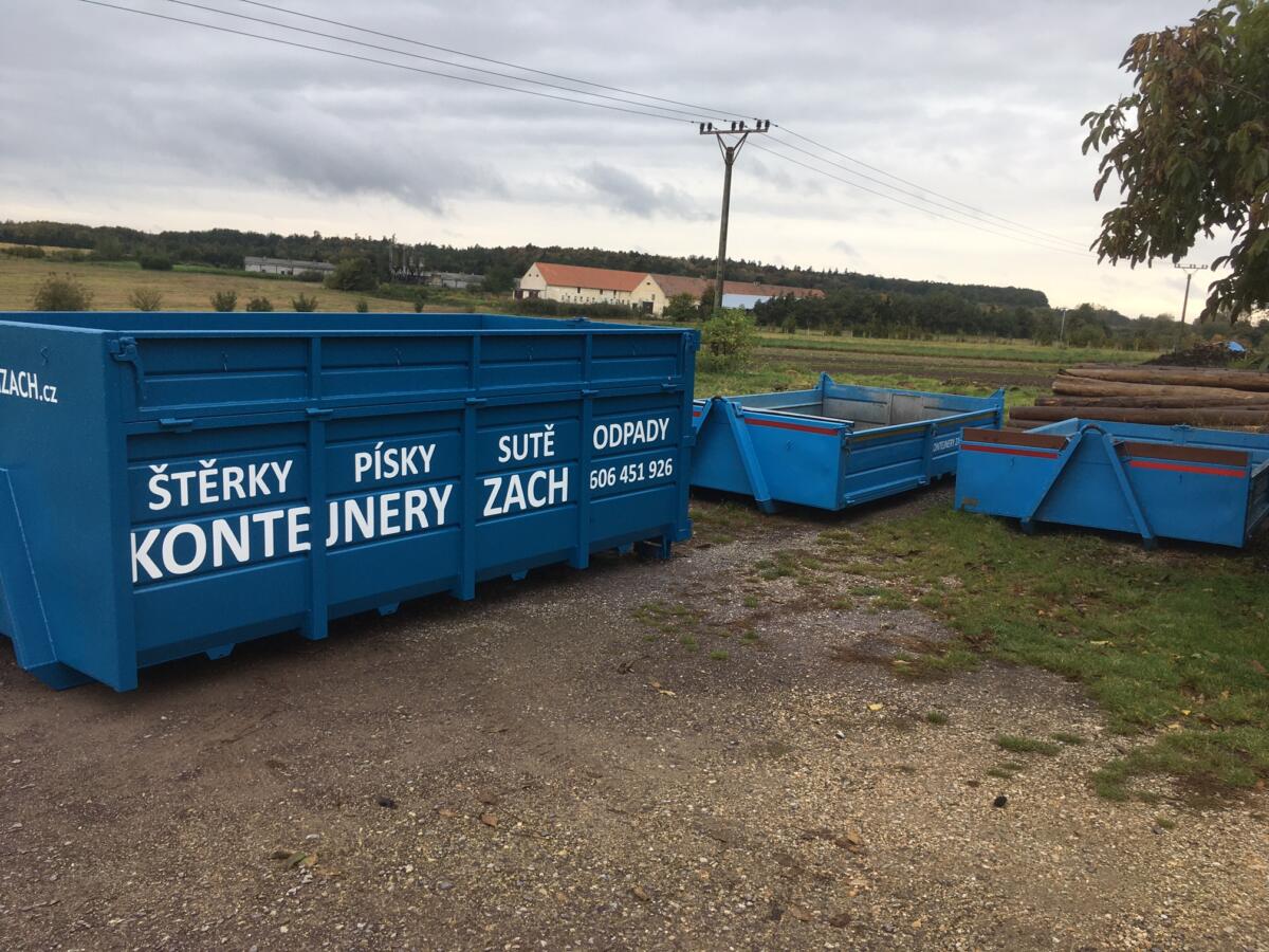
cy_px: 476
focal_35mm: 29
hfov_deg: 61.7
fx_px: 1063
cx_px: 634
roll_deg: -4.5
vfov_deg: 48.2
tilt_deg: -8.8
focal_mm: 4.15
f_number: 2.2
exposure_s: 1/125
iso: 25
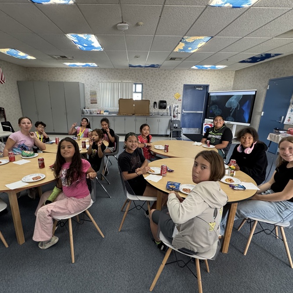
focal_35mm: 19
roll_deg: -0.7
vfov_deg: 77.6
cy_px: 156
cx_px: 134
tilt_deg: -19.3
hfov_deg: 77.5
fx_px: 182
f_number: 2.2
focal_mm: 2.22
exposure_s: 1/60
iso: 400
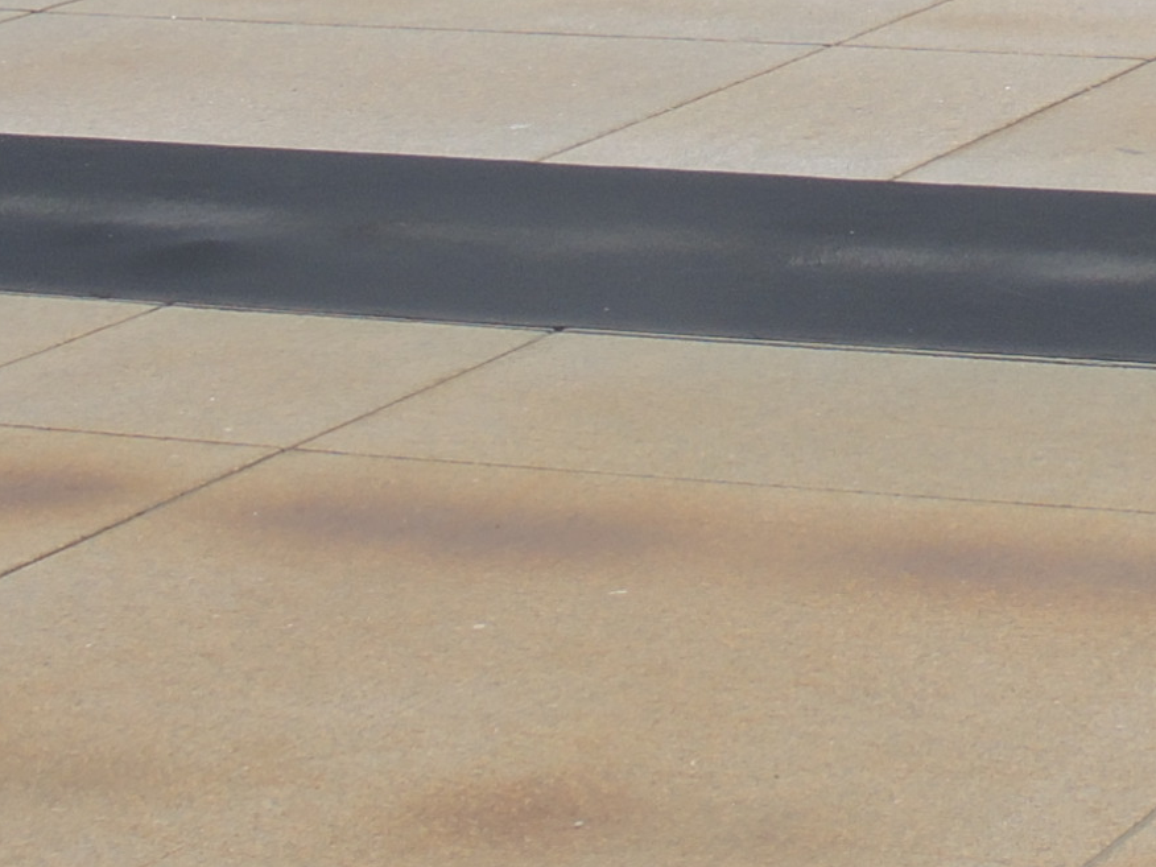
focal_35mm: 137
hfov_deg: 13.4
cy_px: -879
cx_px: 1846
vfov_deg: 10.0
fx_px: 4575
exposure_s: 1/1250
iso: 80
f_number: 3.5
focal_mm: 6.5
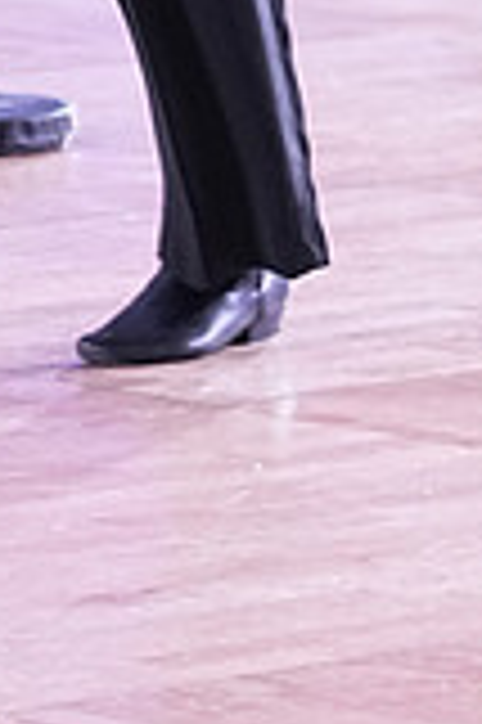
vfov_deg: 3.9
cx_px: -200
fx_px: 10445
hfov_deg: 2.6
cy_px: -504
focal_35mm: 519
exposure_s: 1/250
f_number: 4
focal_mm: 96
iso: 2500
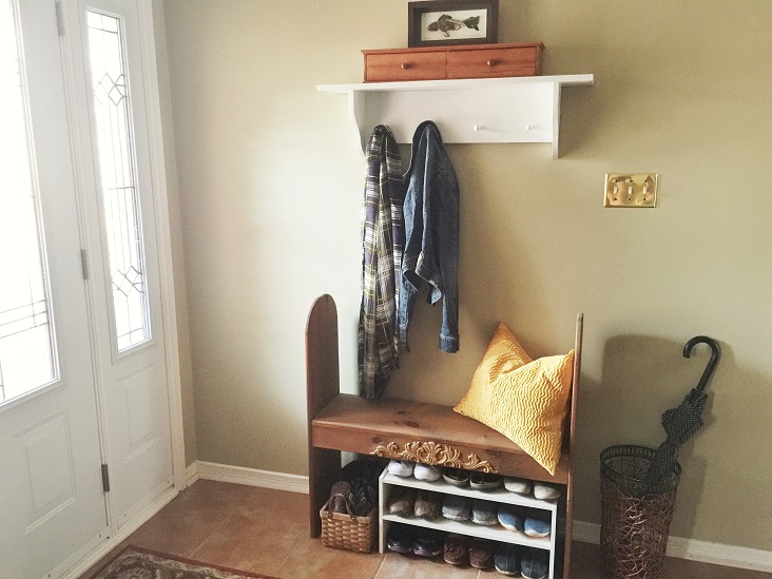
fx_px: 647
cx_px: 386
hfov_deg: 61.7
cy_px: 290
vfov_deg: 48.2
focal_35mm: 29
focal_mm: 4.15
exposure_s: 1/15
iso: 125
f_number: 2.2
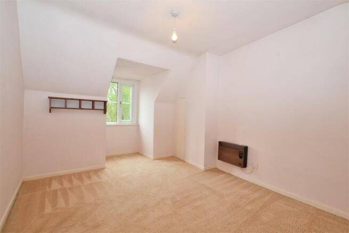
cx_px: 174
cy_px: 116
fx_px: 145
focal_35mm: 15
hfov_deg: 100.4
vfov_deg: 77.4
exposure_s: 1/100
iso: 800
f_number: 6.3
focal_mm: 10
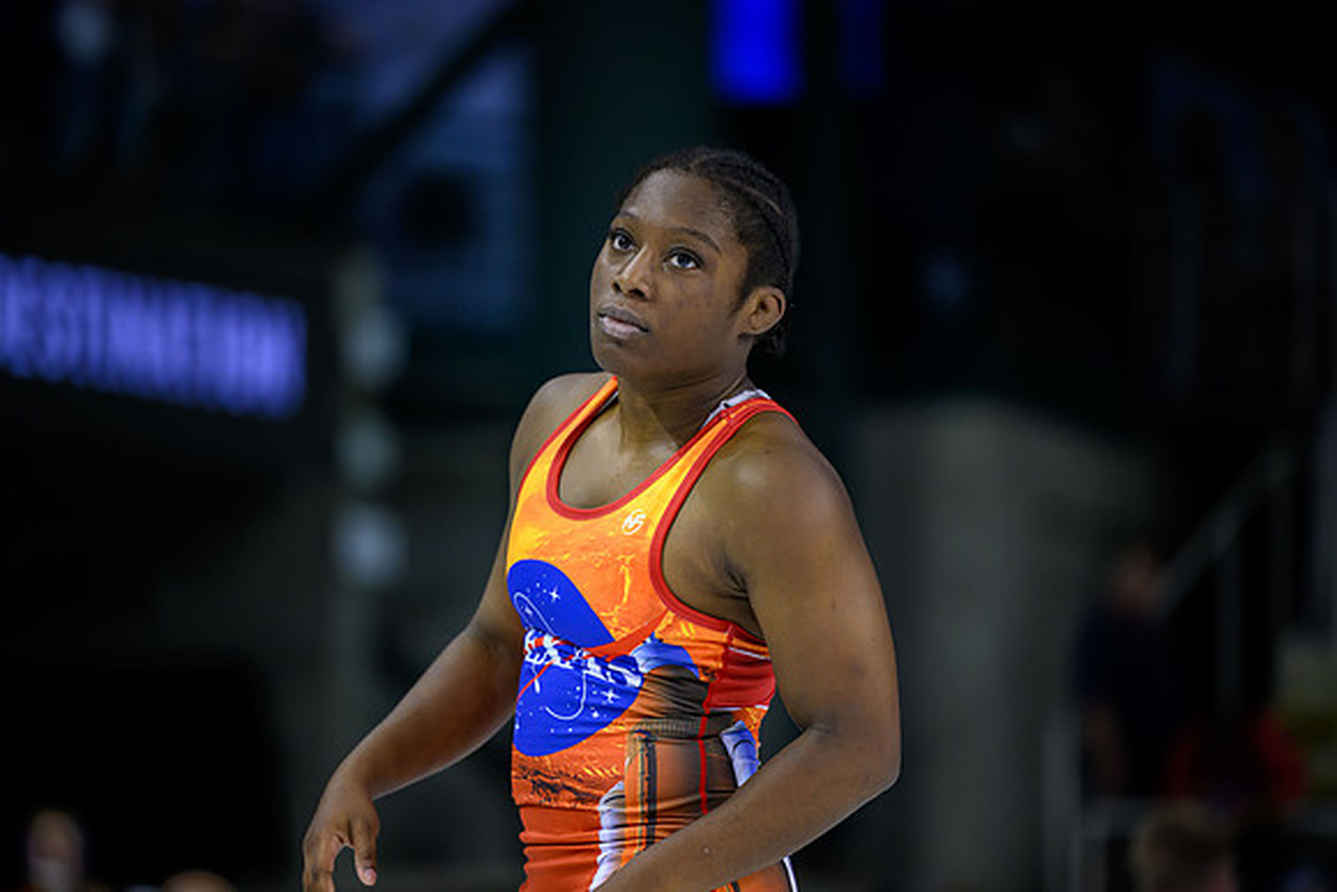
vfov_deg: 6.9
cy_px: 446
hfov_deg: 10.3
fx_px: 7429
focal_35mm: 200
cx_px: 668
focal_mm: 200
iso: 3200
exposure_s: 1/800
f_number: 2.8
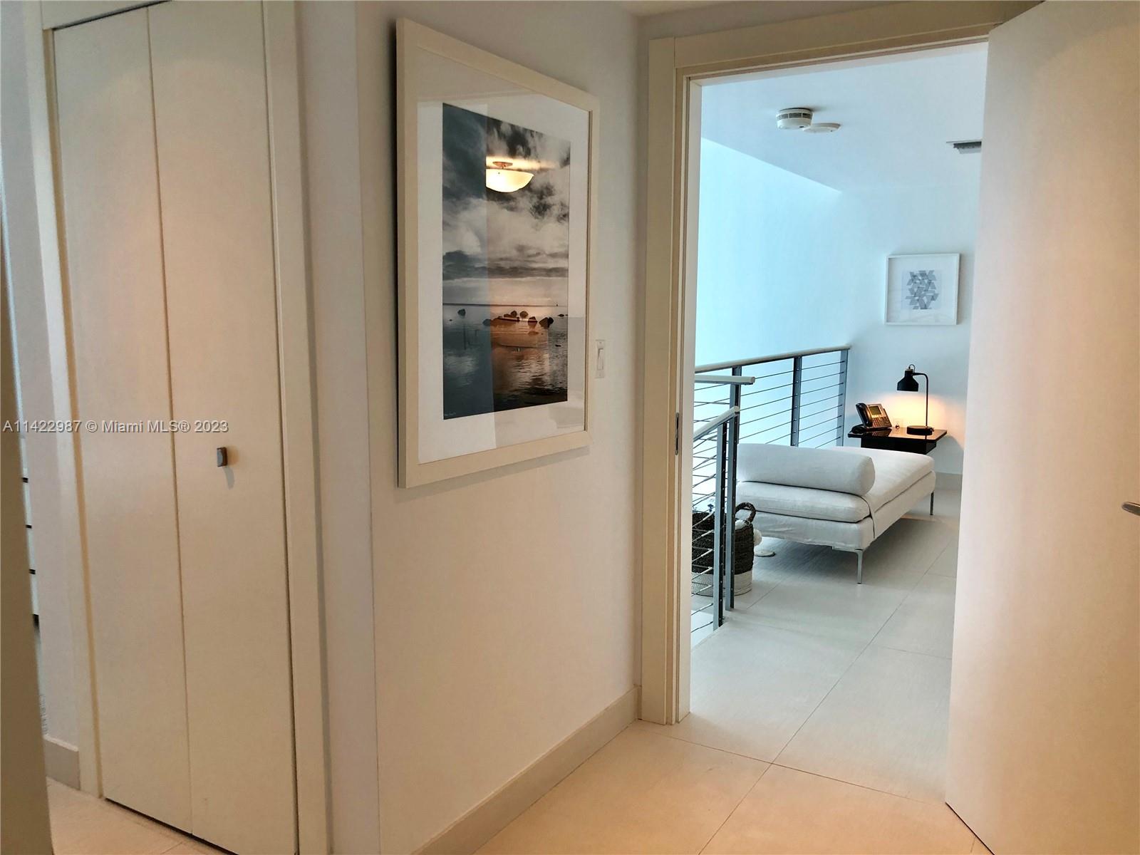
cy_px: 428
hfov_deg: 63.4
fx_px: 922
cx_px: 570
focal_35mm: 28
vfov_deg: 49.7
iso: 25
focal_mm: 4
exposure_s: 1/40
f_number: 1.8
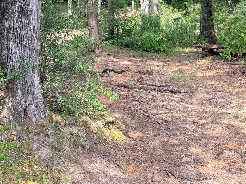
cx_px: 12
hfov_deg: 29.1
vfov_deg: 22.3
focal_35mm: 63
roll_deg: -0.5
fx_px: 448
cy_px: -7
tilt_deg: -6.5
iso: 100
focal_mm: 6.76
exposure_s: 1/1075
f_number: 1.78
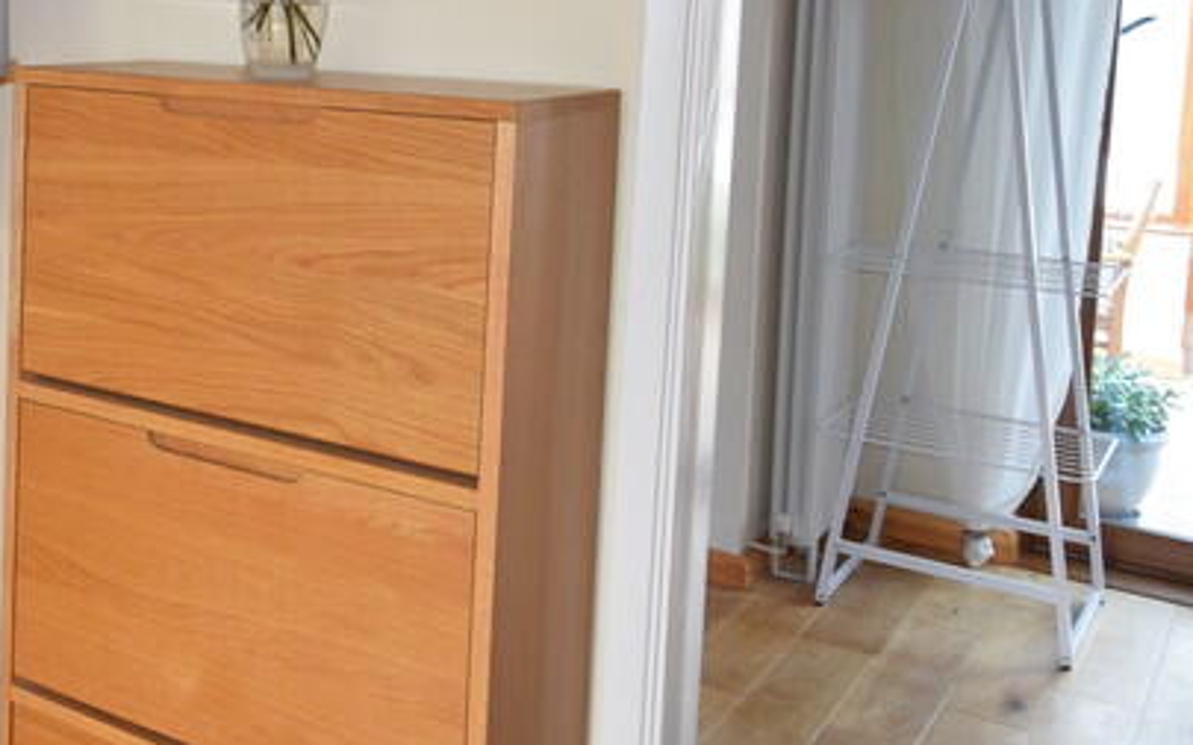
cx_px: -103
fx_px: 1635
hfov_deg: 34.8
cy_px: 105
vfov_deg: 25.1
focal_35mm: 50
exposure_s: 1/60
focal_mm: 13
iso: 800
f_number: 4.5
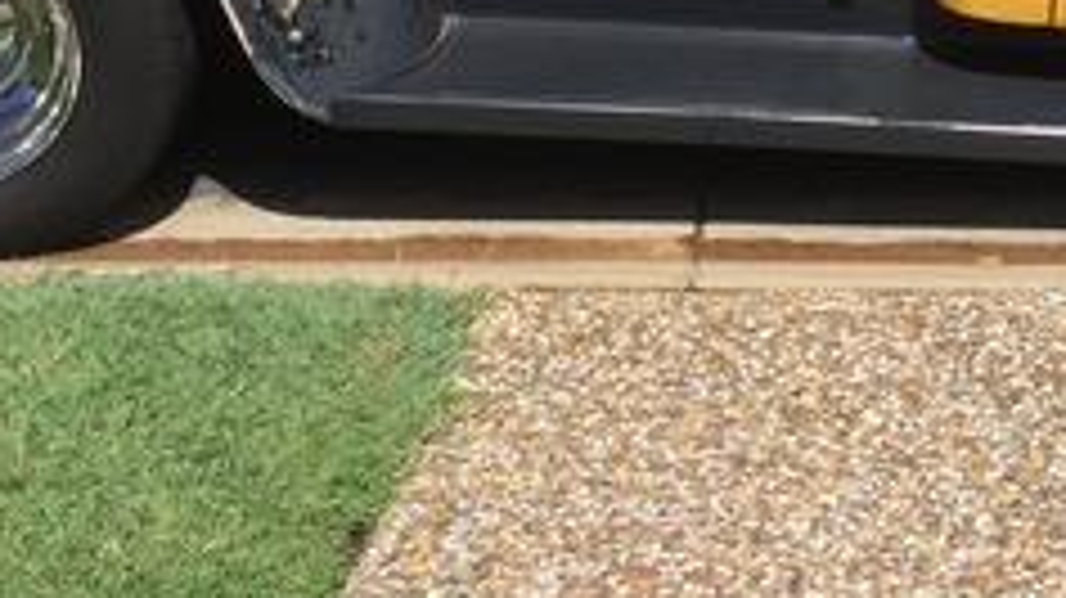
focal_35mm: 114
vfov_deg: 10.3
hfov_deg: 18.6
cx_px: 900
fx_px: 3221
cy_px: -306
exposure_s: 1/1597
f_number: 2.4
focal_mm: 3.3
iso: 25
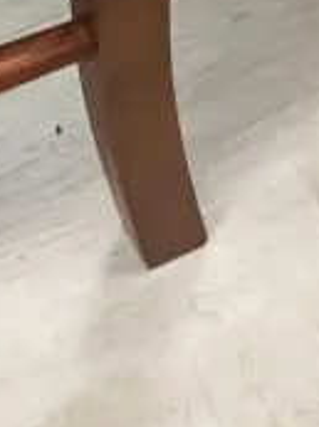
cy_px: -708
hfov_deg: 8.4
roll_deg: +0.0
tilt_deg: -36.7
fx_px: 2121
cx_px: -138
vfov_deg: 9.7
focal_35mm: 172
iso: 64
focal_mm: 4.15
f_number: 2.2
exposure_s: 1/17
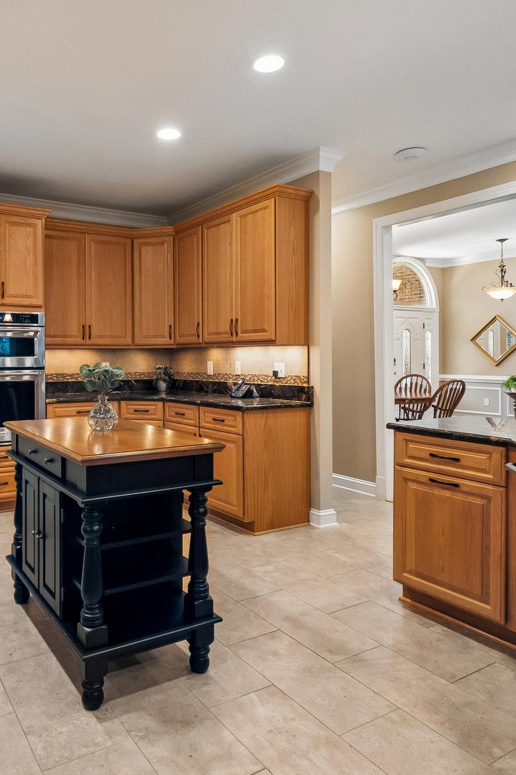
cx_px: 136
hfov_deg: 52.9
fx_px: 495
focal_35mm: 23
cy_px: 380
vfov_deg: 76.1
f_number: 5.6
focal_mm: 10
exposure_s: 1/80
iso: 400
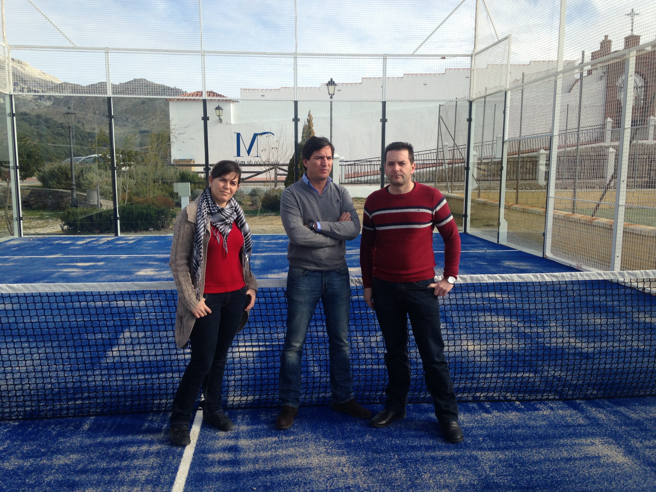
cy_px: 246
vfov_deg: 42.9
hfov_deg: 55.4
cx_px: 328
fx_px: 625
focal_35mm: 33
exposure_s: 1/951
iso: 50
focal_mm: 4.12
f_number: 2.4
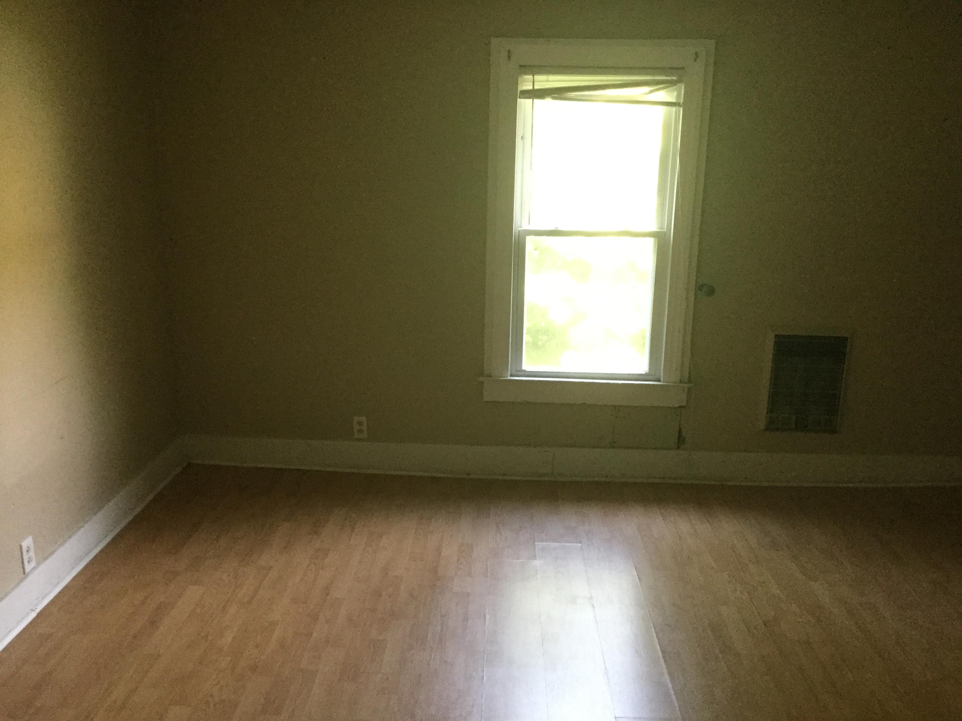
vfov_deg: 45.4
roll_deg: -2.8
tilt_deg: -13.7
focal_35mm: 31
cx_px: 481
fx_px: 862
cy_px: 360
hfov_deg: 58.4
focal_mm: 3.3
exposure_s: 1/30
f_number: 2.4
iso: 160
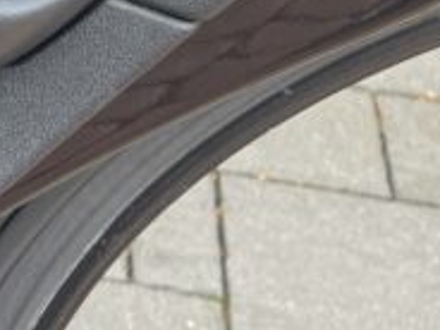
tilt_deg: -32.3
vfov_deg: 9.9
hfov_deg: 12.5
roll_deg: -3.7
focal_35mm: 145
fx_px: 1843
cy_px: -165
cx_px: -328
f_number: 1.5
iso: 40
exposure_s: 1/181
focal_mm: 5.7
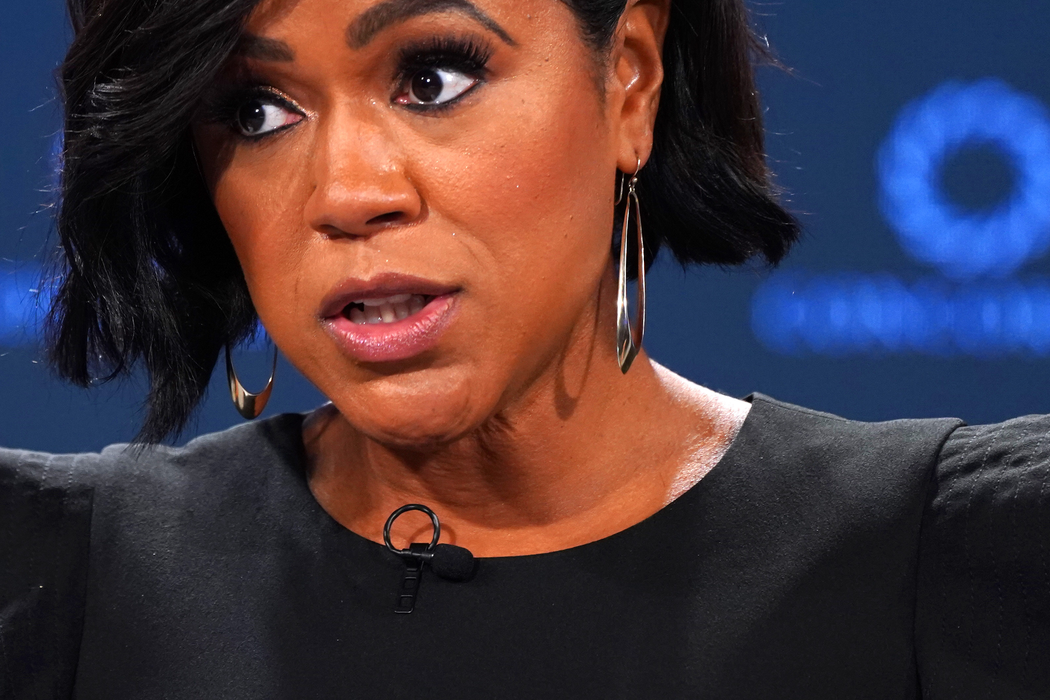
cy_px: 278
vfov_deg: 2.4
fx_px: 16450
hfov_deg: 3.7
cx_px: 329
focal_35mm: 564
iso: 3200
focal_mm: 300
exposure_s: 1/200
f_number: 5.6
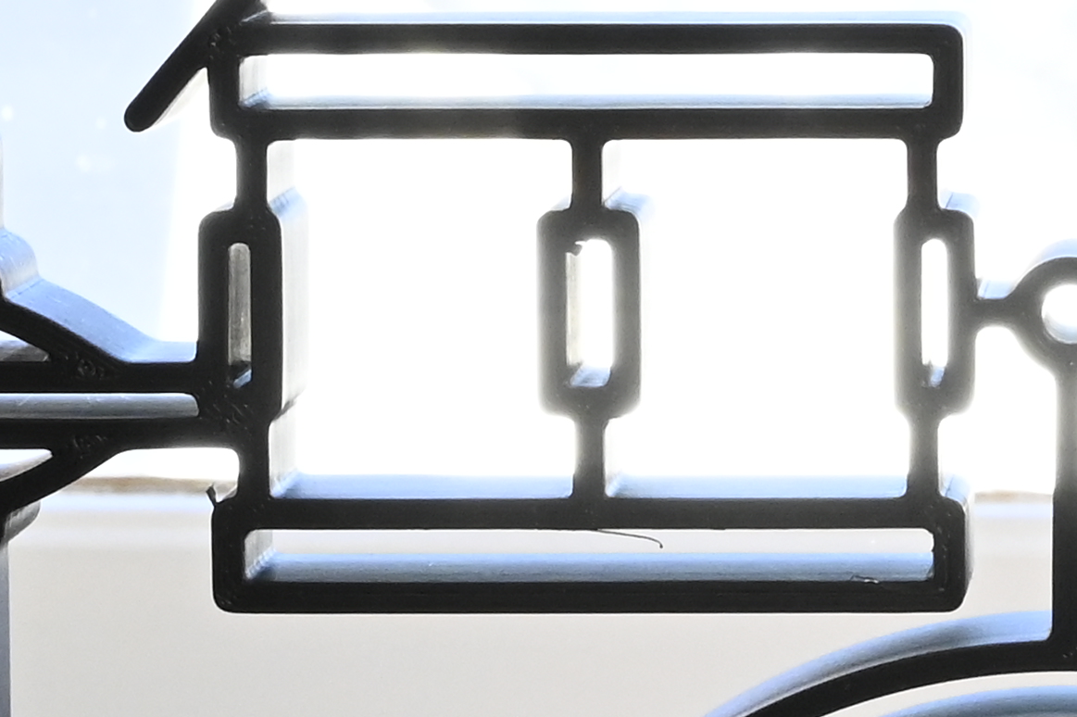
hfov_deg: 5.7
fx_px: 10883
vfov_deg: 3.8
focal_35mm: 364
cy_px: 600
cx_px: 1045
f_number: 18
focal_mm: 70
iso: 4000
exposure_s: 1/125
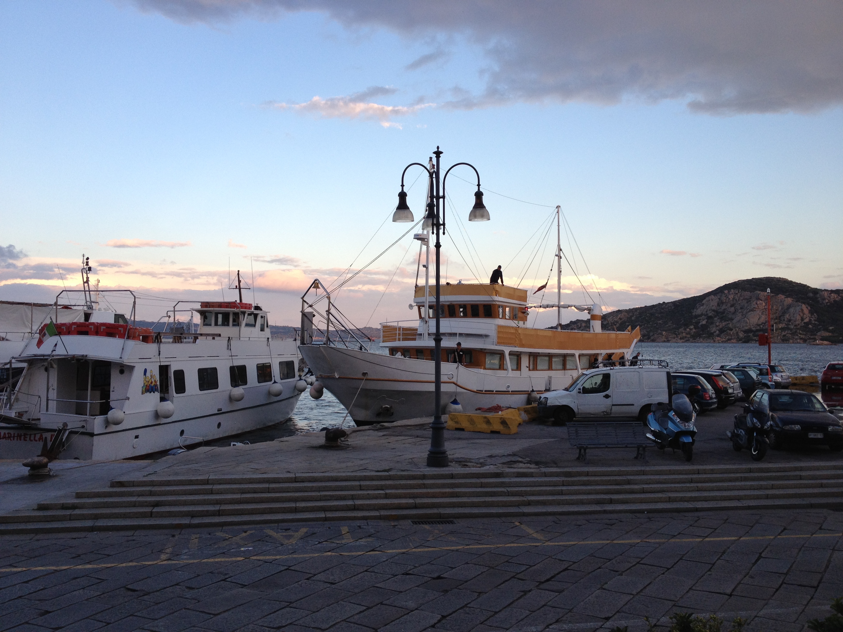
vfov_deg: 40.7
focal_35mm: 35
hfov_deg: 52.6
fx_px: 852
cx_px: 422
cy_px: 316
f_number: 2.4
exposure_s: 1/283
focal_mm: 4.28
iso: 64
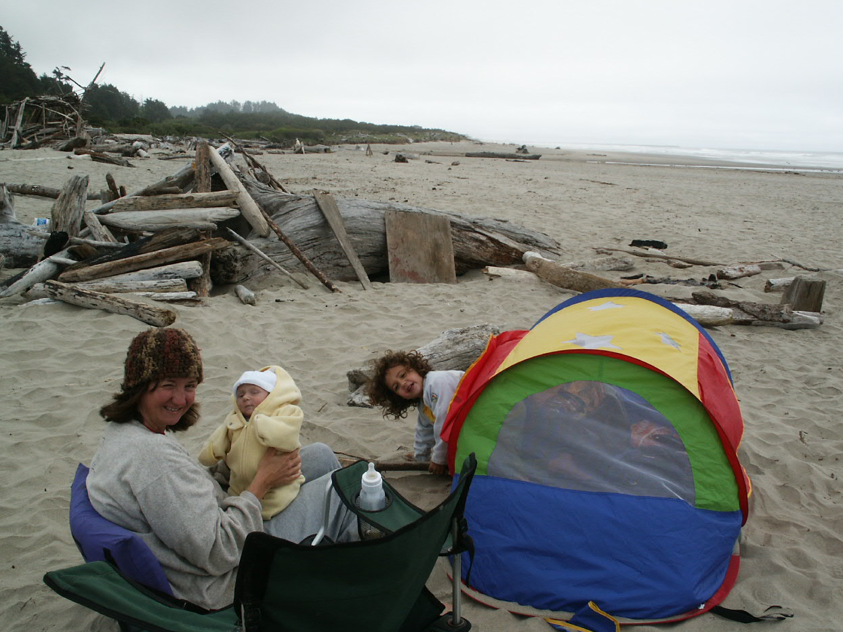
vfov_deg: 39.7
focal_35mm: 36
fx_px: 877
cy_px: 311
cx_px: 422
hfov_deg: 51.4
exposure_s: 1/250
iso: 64
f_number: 6.7
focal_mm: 7.24
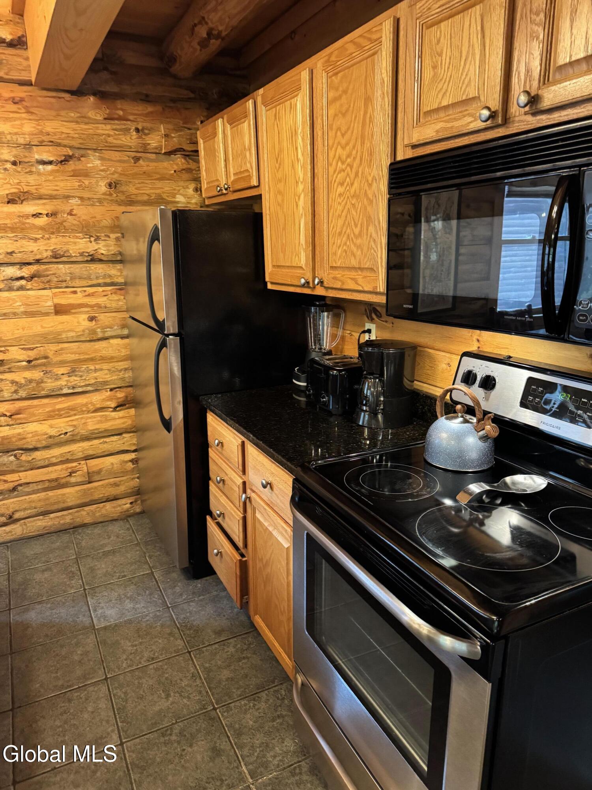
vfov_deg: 71.6
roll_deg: +2.1
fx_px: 547
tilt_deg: -12.9
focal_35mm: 24
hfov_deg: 56.8
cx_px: 296
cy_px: 395
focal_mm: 6.76
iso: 800
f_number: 1.78
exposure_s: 1/40
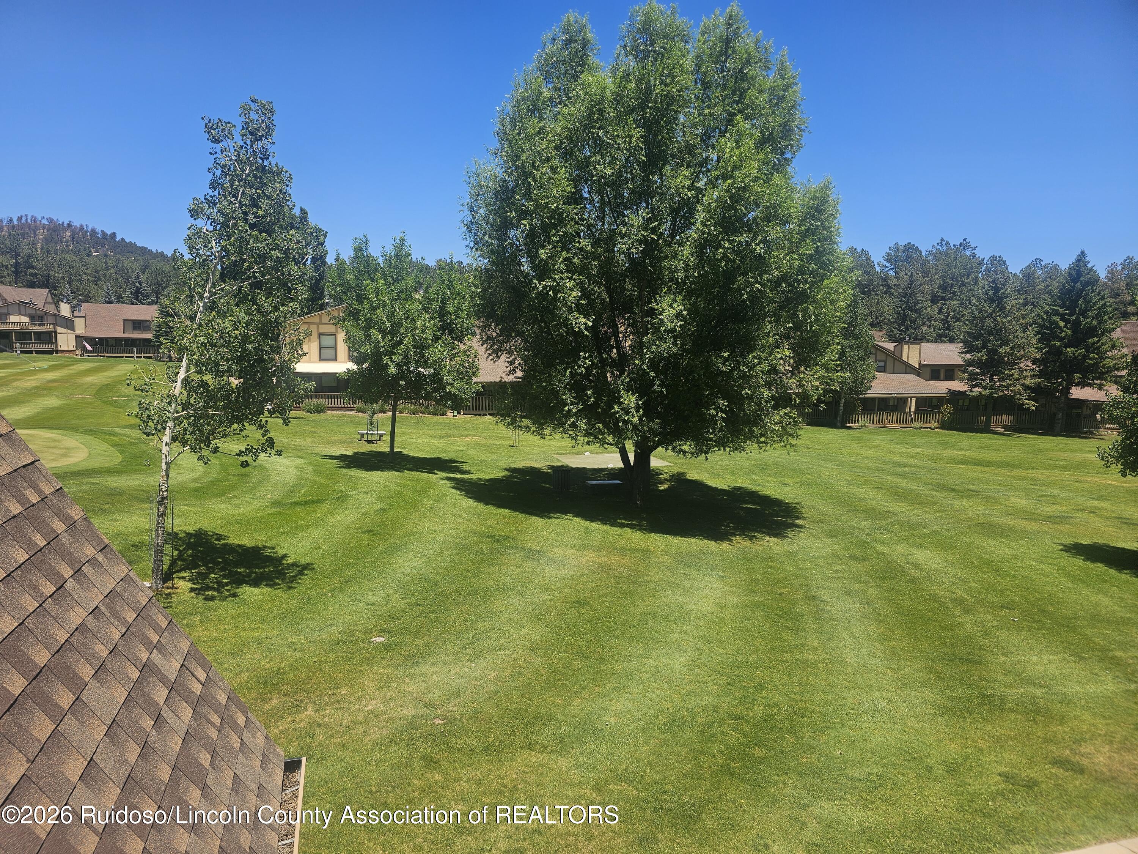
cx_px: 569
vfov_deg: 58.9
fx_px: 756
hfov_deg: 73.9
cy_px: 427
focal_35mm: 23
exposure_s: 1/724
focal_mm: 6.3
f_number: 1.7
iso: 10
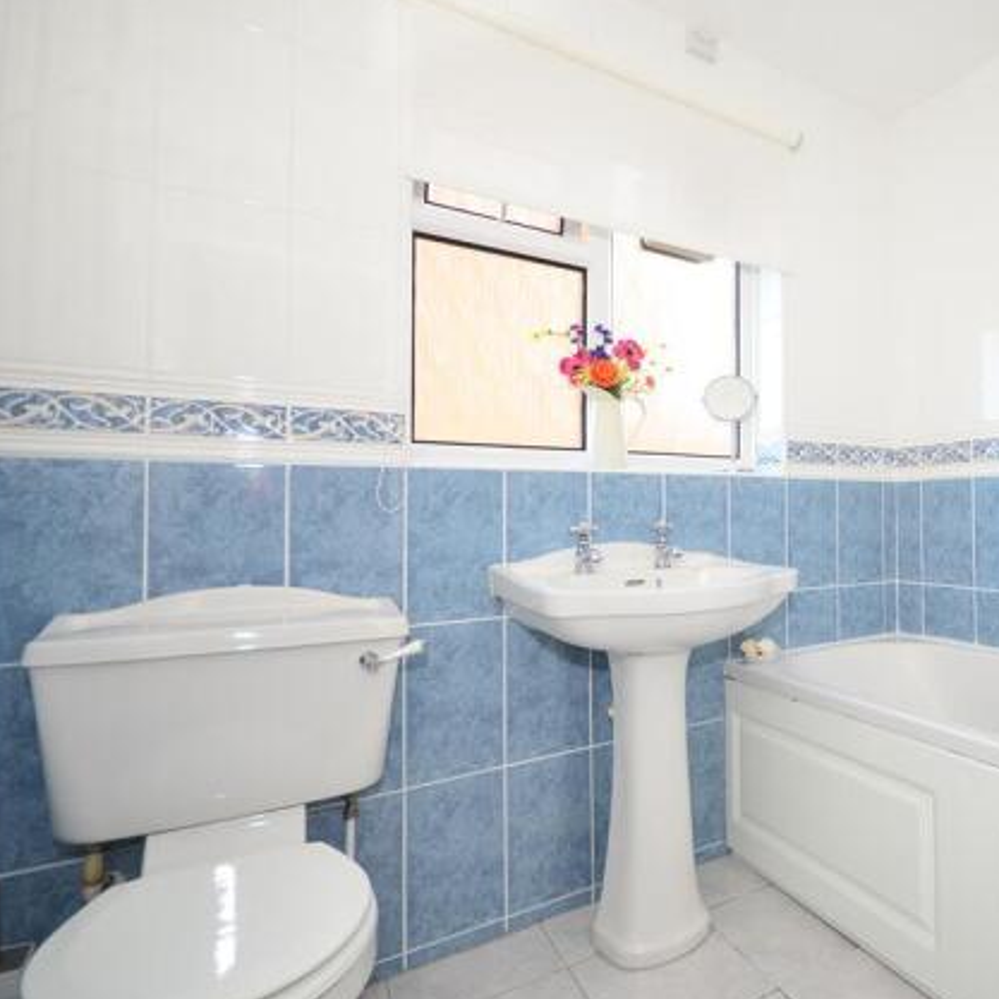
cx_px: 762
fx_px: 653
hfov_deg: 69.4
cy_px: 494
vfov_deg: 74.8
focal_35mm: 20
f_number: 5
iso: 200
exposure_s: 1/30
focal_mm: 10
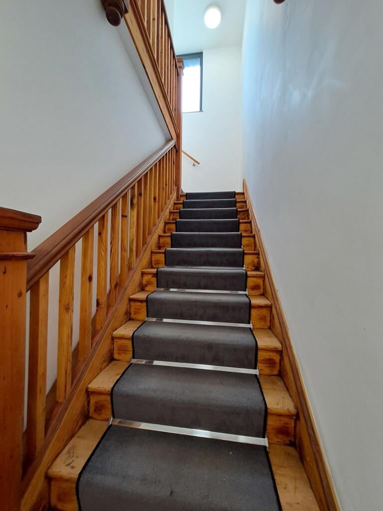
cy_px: 256
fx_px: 192
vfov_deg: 106.2
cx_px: 192
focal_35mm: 13
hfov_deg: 89.9
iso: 50
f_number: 2.2
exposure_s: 1/50
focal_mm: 1.42
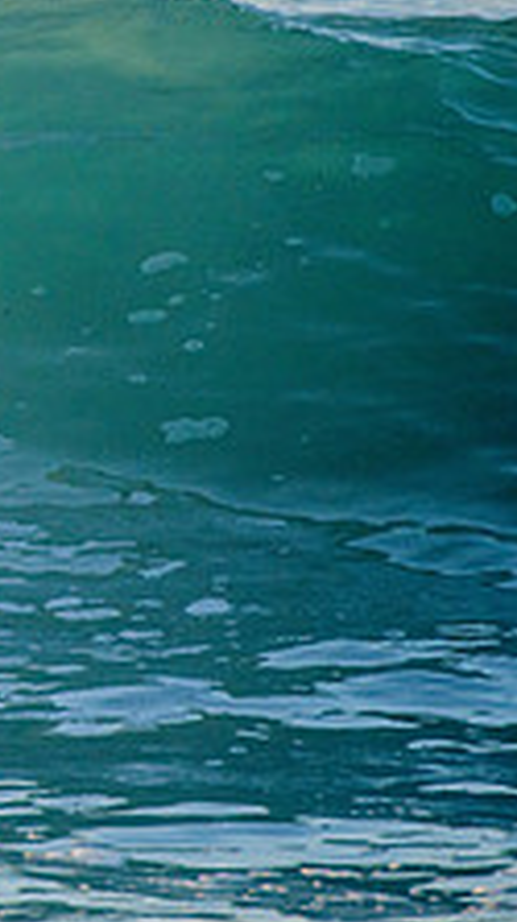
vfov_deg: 1.6
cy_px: 196
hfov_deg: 0.9
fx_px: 33282
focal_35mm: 1362
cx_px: -583
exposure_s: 1/2000
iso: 720
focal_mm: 500
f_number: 5.6
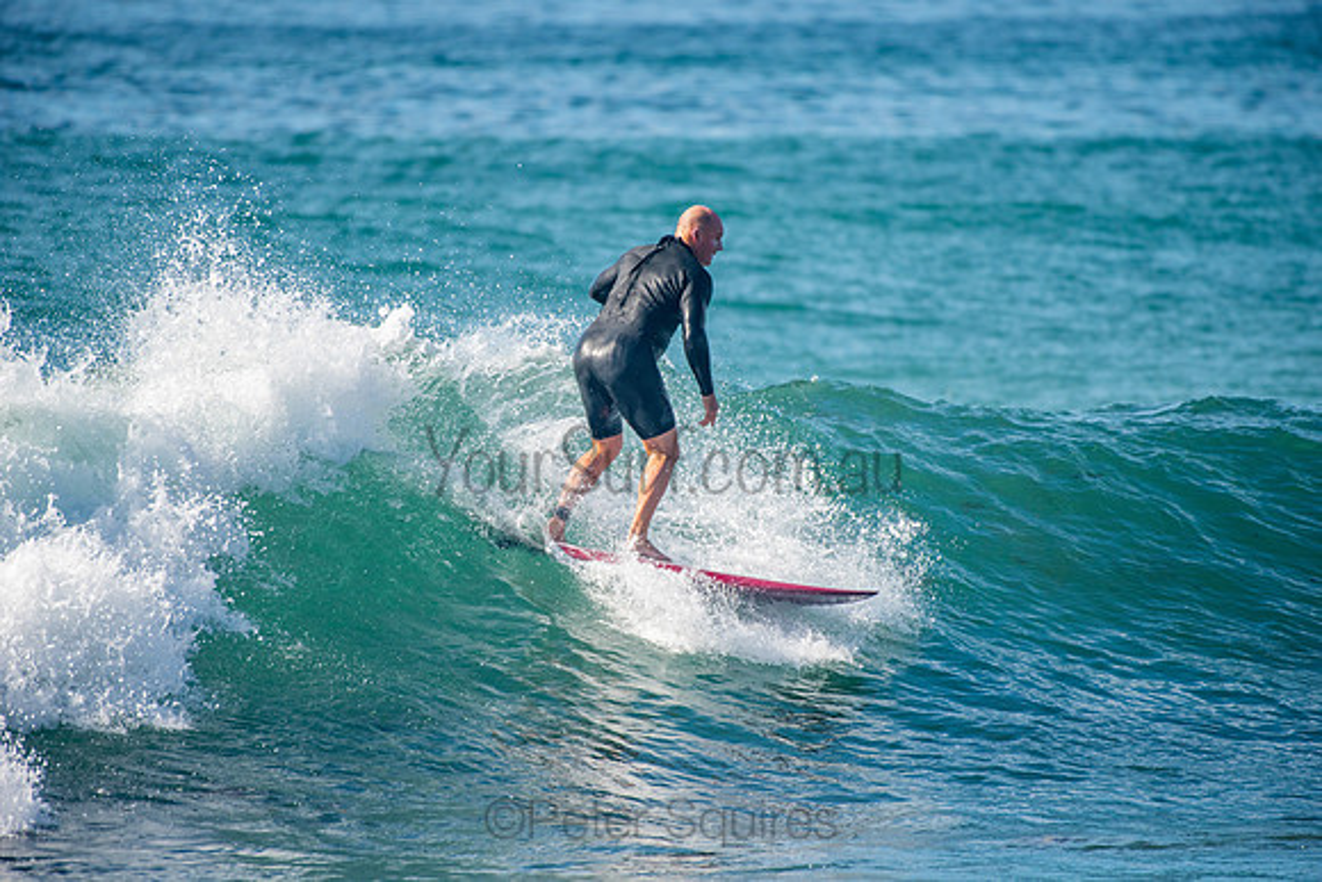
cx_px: 661
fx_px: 18365
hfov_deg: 4.1
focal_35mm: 500
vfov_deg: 2.8
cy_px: 441
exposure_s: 1/2000
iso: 160
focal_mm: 500
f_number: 5.6
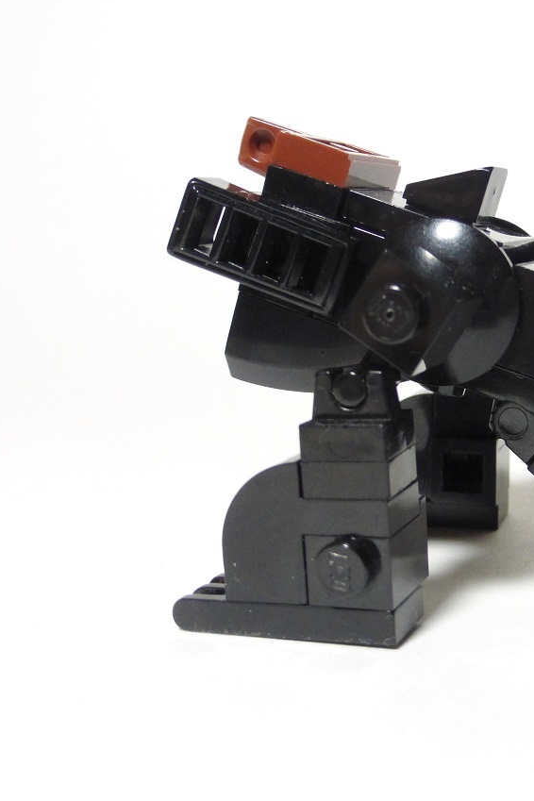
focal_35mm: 48
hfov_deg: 26.6
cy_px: 403
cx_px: 530
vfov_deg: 41.1
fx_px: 1068
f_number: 3.7
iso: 400
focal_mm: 6.1
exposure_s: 1/60
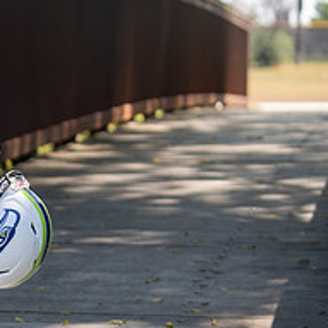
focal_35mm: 184
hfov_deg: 9.4
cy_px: 144
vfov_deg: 9.5
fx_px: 1973
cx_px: -85
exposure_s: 1/400
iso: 100
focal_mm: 70
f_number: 2.8
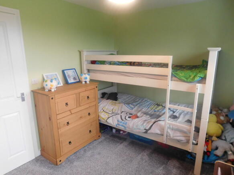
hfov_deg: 73.9
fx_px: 155
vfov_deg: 58.9
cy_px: 88
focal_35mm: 23
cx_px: 117
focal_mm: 4
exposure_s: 1/30
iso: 320
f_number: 3
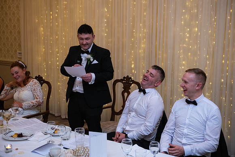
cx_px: 118
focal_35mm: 50
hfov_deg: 39.6
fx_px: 326
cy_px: 78
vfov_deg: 27.0
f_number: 3.5
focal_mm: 50
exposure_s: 1/160
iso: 1000
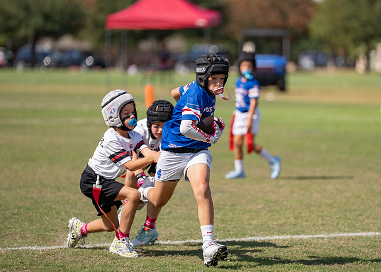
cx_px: 225
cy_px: 115
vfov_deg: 5.9
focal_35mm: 245
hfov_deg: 8.2
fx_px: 2654
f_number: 2.8
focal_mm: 200
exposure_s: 1/2000
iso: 100
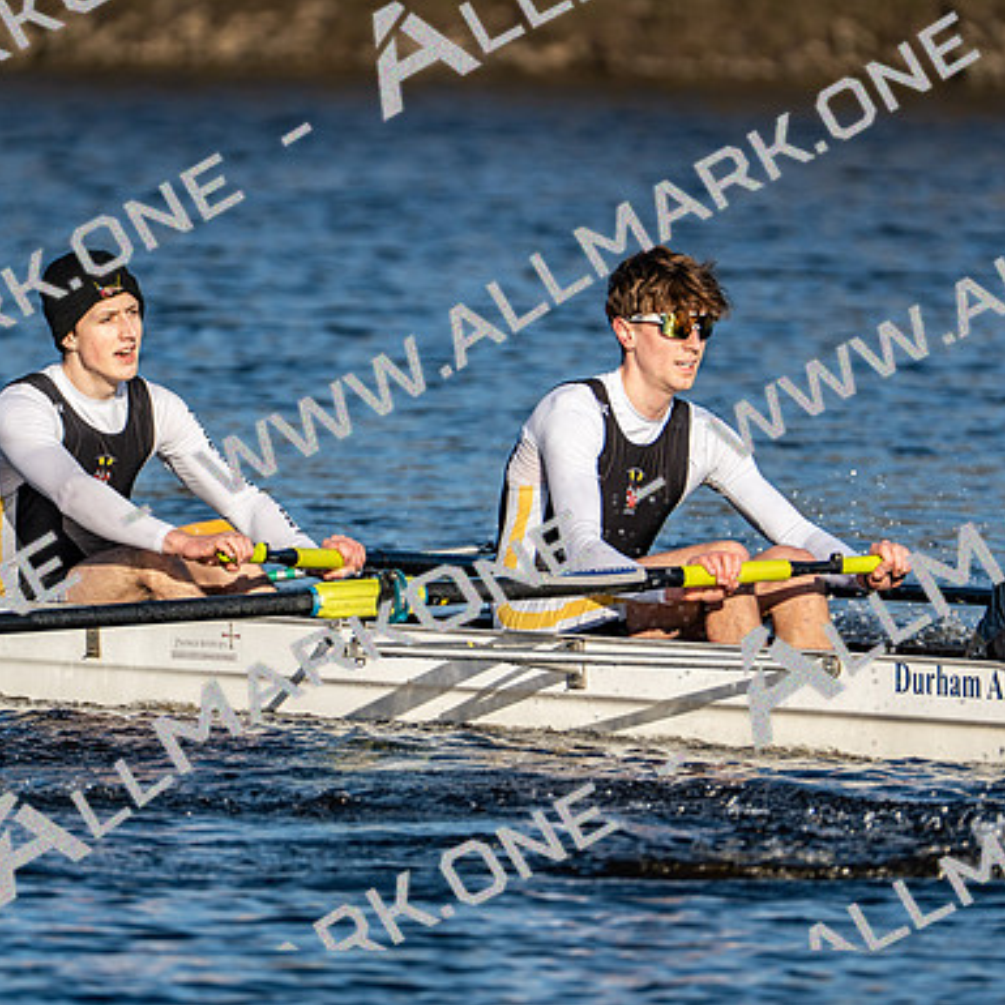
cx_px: 517
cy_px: 502
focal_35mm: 532
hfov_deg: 3.3
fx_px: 17475
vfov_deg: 3.3
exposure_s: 1/2000
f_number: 6.3
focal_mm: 415
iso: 250
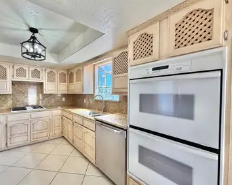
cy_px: 94
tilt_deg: -0.8
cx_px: 98
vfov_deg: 80.3
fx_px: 110
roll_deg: -0.1
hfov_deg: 92.4
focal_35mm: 16
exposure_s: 1/120
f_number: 2.2
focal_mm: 2.22
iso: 100
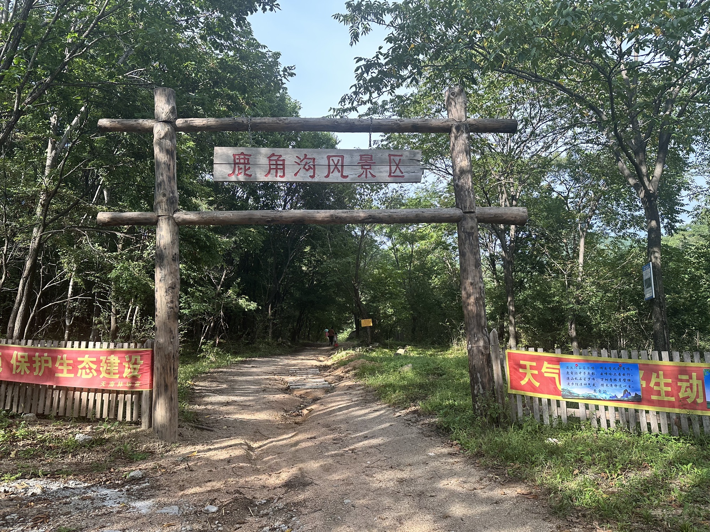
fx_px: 492
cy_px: 266
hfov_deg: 71.6
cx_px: 355
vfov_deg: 56.8
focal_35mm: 24
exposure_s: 1/836
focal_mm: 6.86
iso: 80
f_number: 1.78
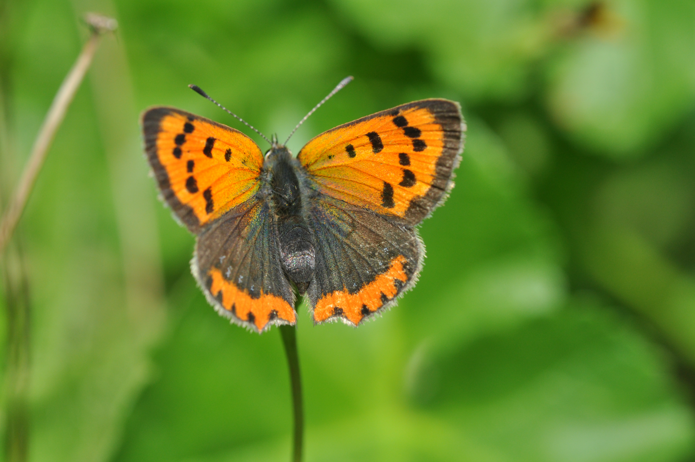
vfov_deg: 8.7
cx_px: 348
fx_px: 3037
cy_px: 231
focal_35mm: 158
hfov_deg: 13.1
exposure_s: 1/320
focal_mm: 105
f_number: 11
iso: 400
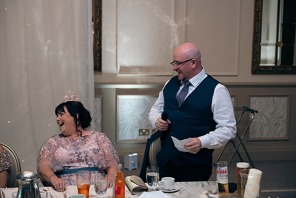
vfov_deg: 21.9
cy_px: 99
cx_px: 148
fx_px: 510
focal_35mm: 62
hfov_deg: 32.4
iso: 1000
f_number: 3.5
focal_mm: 62
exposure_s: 1/160
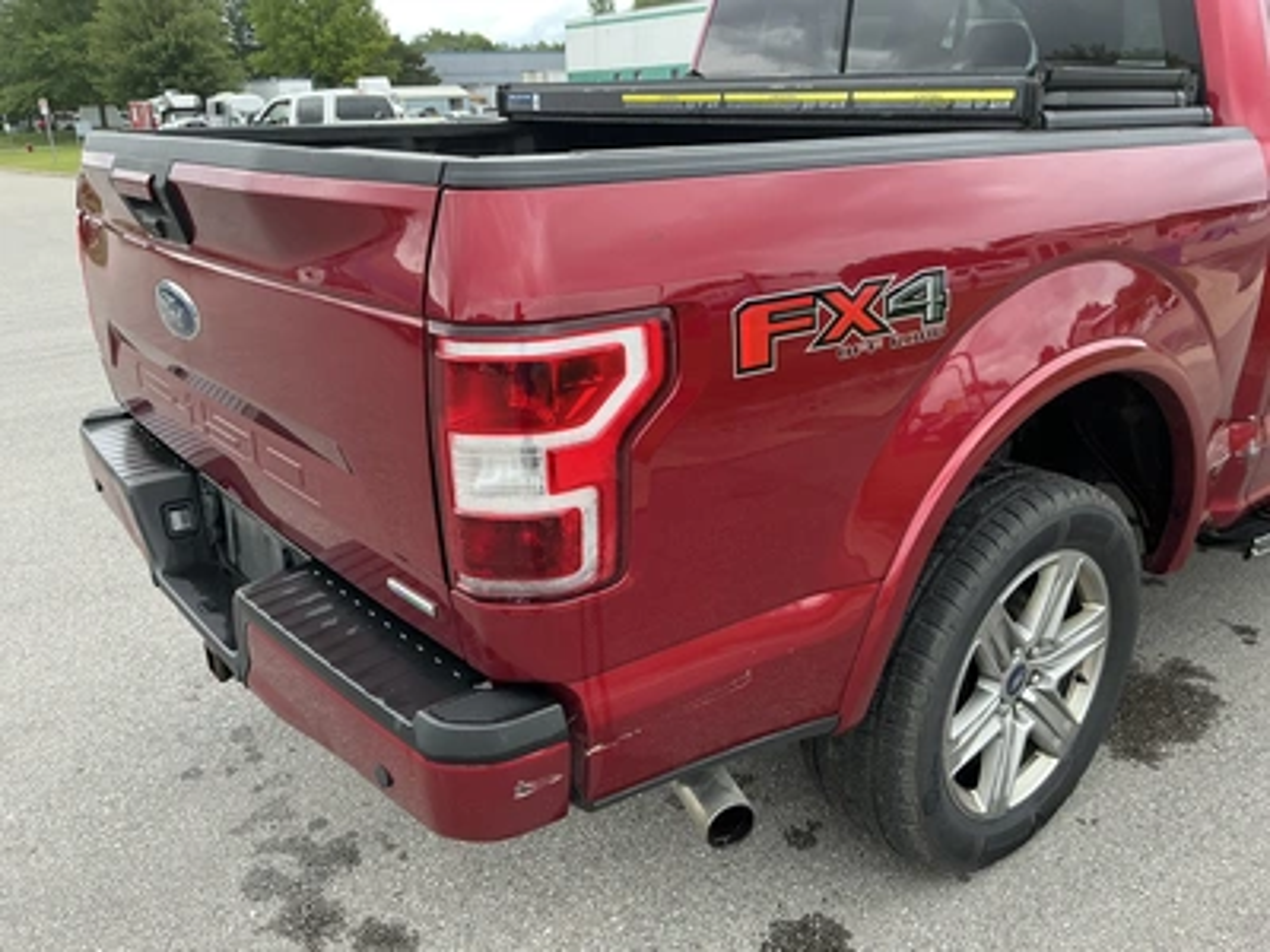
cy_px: 476
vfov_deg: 49.7
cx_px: 635
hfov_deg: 63.4
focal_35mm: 28
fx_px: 1027
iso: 20
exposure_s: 1/201
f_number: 1.8
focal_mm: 3
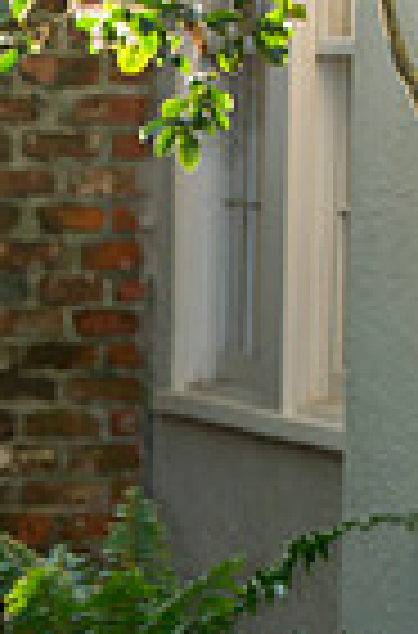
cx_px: -200
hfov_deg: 4.0
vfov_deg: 6.1
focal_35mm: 336
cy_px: 742
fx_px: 5895
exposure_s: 1/60
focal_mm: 105
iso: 400
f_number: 5
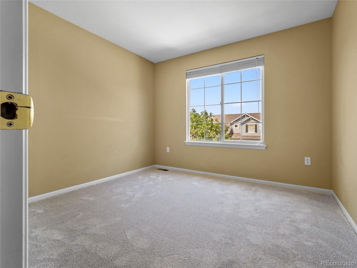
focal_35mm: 16
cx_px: 178
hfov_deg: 94.5
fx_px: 165
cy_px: 134
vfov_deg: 78.1
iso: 200
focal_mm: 8
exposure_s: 1/2
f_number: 9
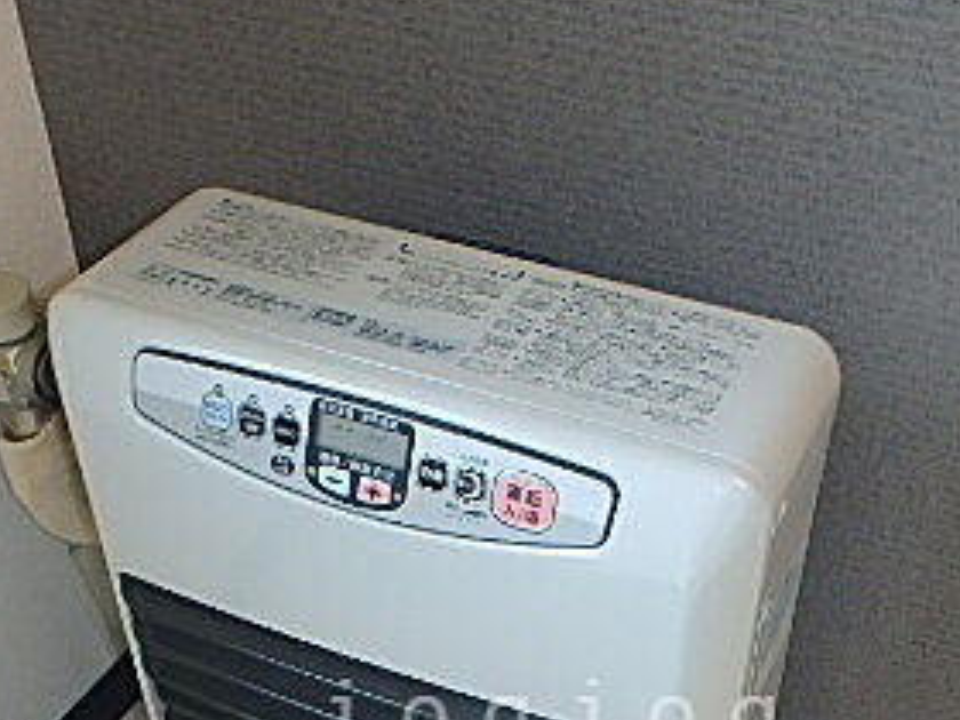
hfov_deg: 39.5
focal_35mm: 48
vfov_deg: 28.4
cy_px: 720
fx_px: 1331
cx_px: 559
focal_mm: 3.7
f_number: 3.5
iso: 200
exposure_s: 1/50
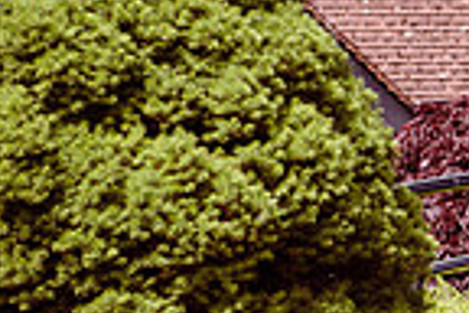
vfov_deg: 5.0
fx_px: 3595
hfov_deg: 7.3
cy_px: 35
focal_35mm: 276
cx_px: 845
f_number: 4.5
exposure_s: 1/1600
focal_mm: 60
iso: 250
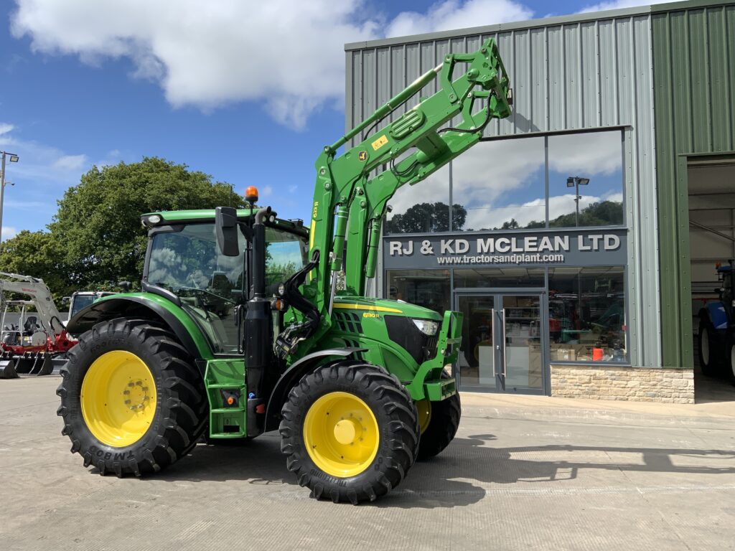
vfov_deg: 48.2
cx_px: 368
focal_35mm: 29
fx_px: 616
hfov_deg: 61.7
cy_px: 276
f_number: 1.8
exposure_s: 1/1848
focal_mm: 3
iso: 16
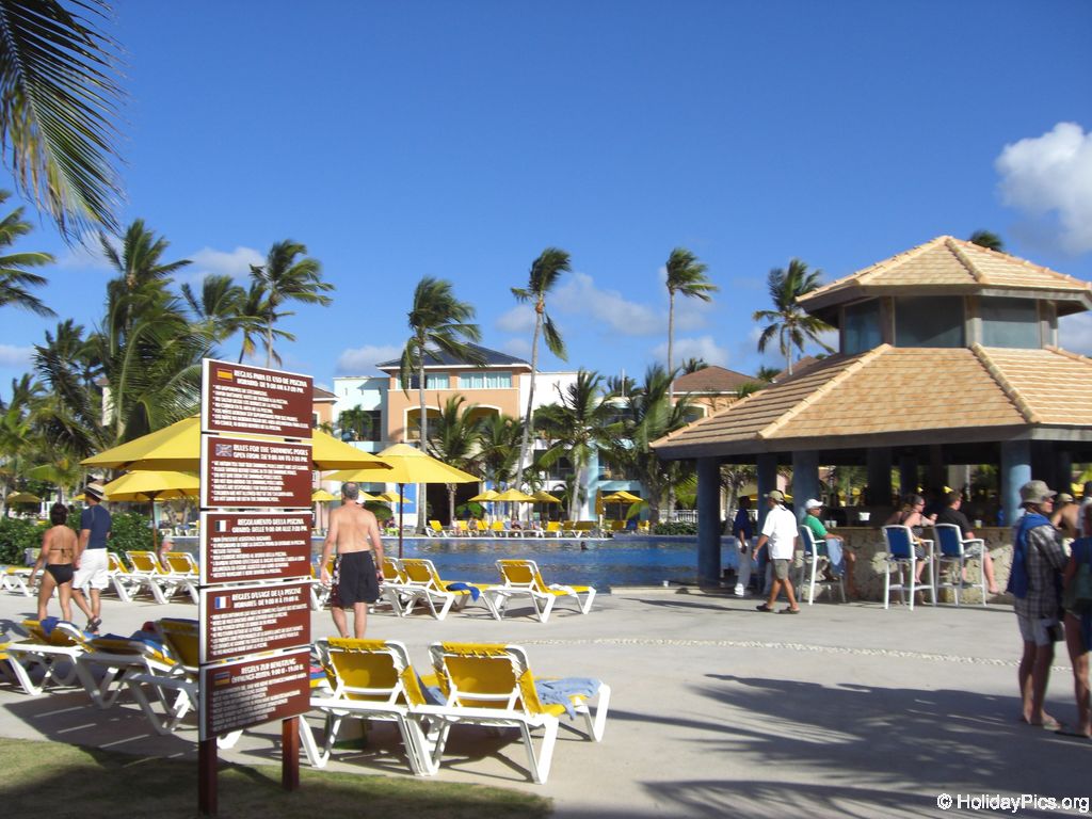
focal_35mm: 38
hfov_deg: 49.0
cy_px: 410
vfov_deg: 37.7
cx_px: 546
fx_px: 1199
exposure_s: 1/160
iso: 64
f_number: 8
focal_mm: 6.2
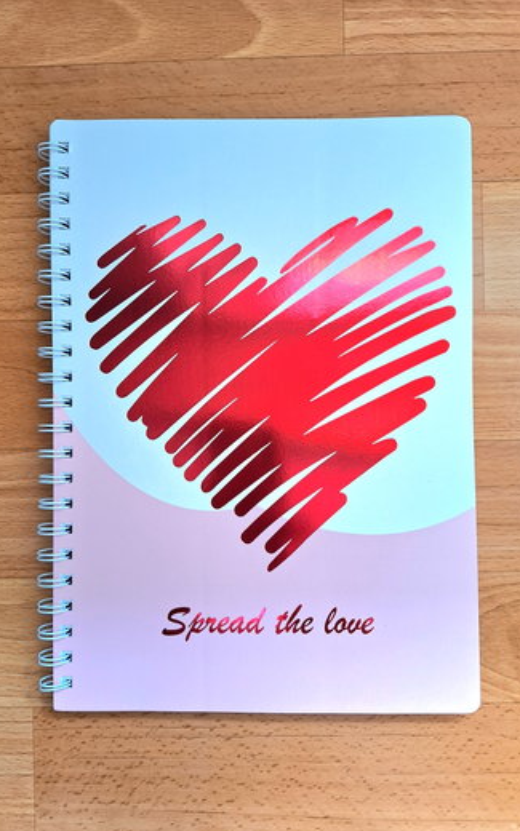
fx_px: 567
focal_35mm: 25
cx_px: 261
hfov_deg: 49.3
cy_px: 424
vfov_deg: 72.5
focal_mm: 5.54
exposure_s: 1/40
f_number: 1.8
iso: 80
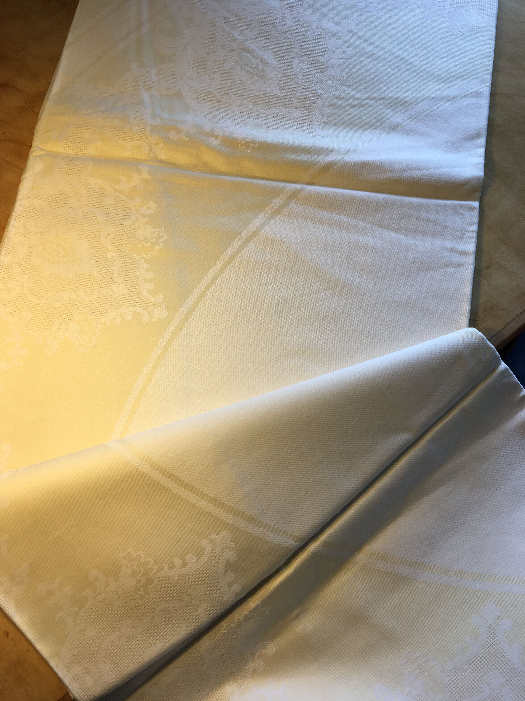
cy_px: 350
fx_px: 586
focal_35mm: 29
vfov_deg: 61.7
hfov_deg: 48.2
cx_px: 262
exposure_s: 1/103
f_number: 2.2
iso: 25
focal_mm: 4.15
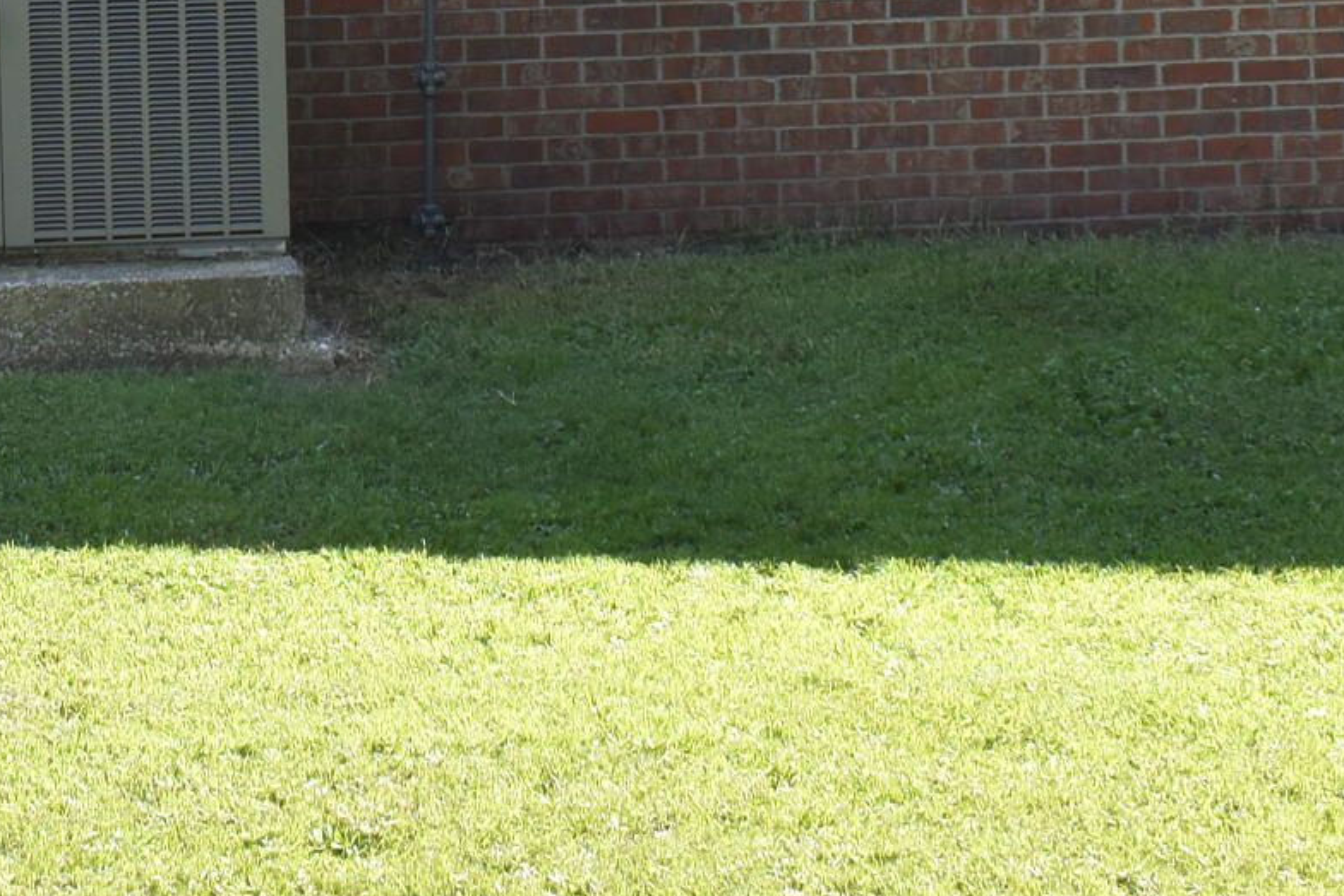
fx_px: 5784
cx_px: 82
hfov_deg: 13.1
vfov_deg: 8.5
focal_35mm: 155
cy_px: -690
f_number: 8
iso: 320
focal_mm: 27
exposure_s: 1/250
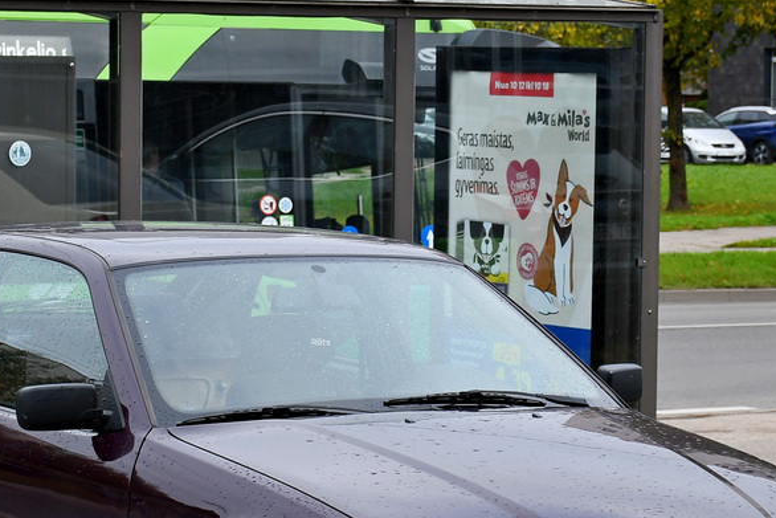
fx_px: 2867
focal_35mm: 133
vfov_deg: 10.3
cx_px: 381
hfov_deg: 15.4
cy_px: 340
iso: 200
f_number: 6.3
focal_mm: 40
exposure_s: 1/250
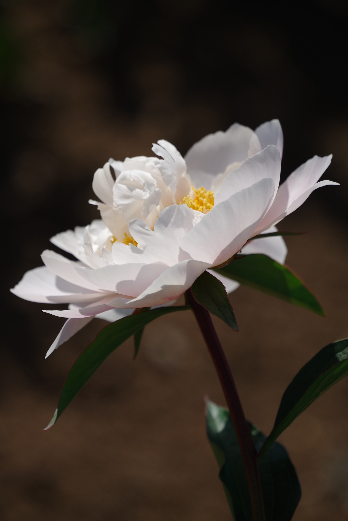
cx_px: 174
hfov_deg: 4.0
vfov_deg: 6.0
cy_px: 260
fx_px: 5002
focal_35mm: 345
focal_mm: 230
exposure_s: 1/800
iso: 100
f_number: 5.6
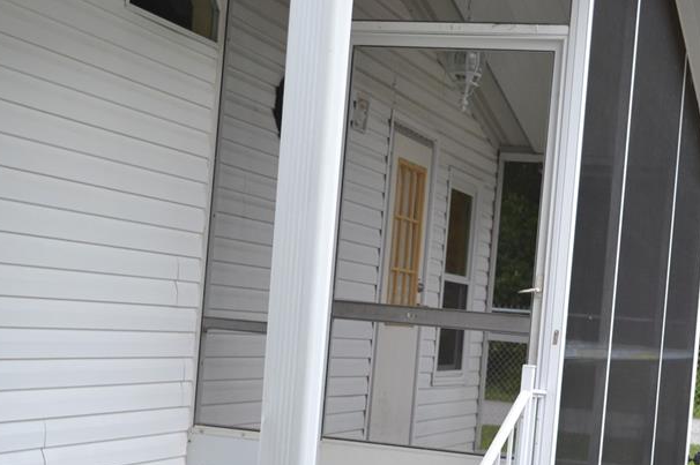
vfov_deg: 19.0
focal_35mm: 71
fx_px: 1379
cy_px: 355
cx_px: 427
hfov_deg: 28.4
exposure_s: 1/100
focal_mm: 28
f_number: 5
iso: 400
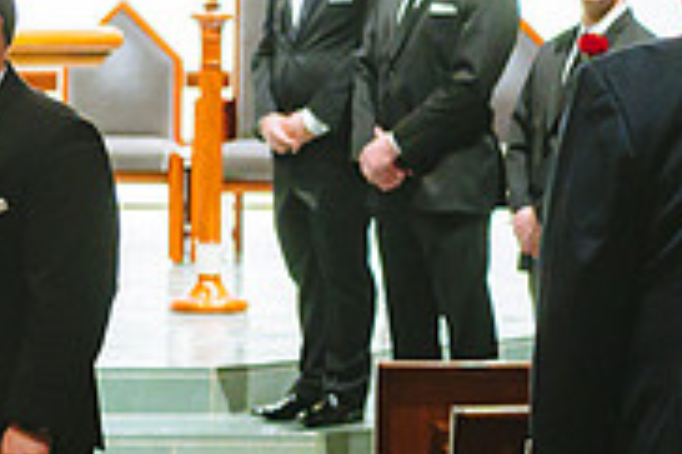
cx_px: -462
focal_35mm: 254
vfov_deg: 5.4
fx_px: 4807
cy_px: 331
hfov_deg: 7.9
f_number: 2.8
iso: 3200
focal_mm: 70
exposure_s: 1/160
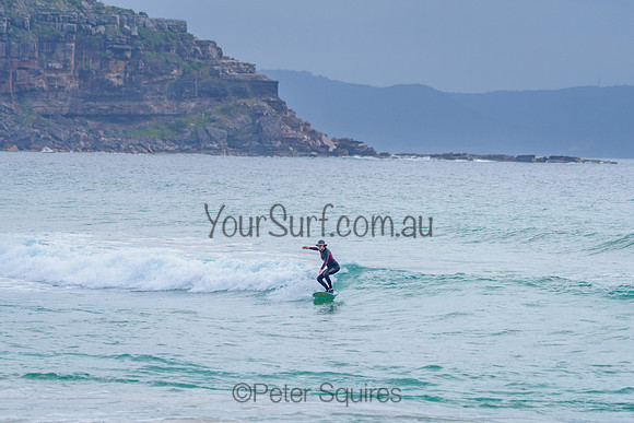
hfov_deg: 8.4
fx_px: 4318
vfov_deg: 5.6
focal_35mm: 245
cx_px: 338
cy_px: 259
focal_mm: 200
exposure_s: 1/2000
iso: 220
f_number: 5.6
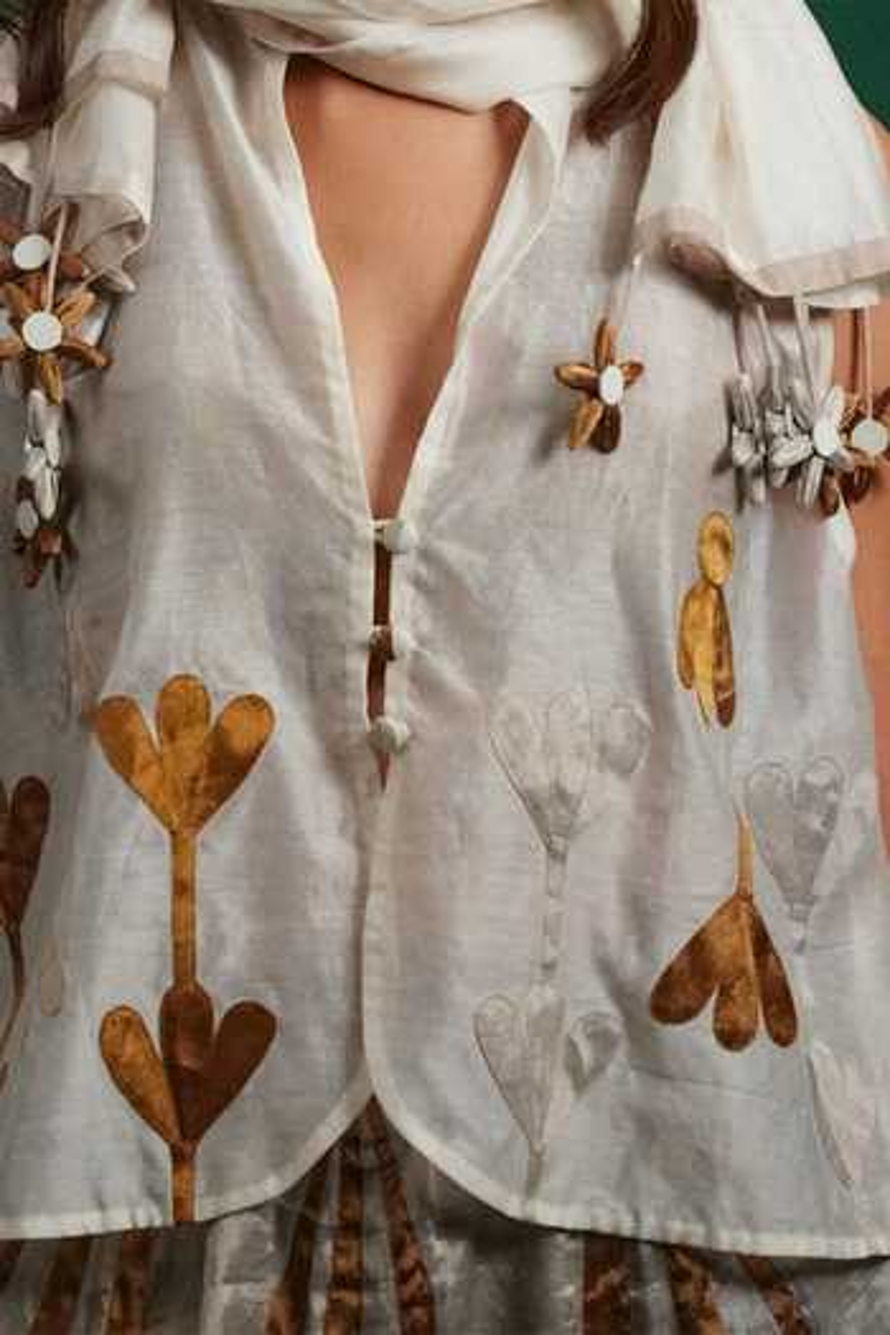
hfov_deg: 19.5
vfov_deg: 28.8
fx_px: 2596
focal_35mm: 70
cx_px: 445
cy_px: 668
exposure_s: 1/640
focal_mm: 70
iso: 2000
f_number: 2.8
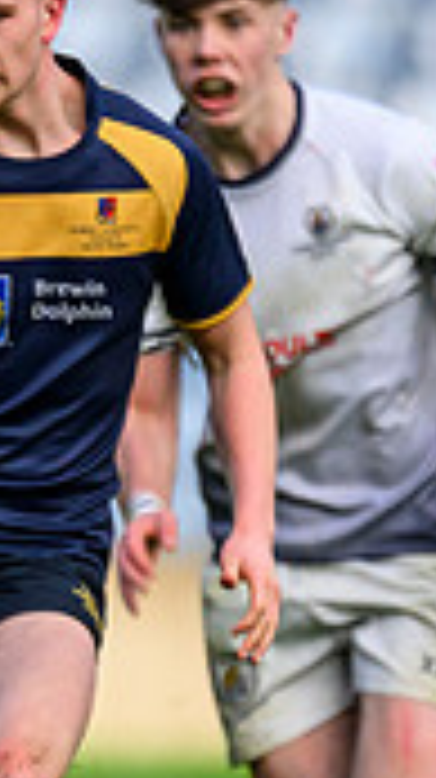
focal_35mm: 2073
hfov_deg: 0.6
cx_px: -556
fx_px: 42710
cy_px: 629
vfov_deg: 1.0
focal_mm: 560
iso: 1250
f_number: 4
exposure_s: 1/3200
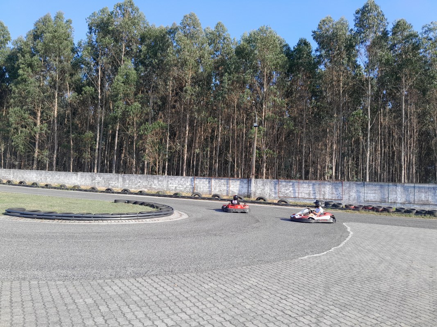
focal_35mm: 26
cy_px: 164
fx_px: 328
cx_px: 218
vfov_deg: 53.1
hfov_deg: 67.3
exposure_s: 1/192
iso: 40
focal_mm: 3.98
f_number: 1.8
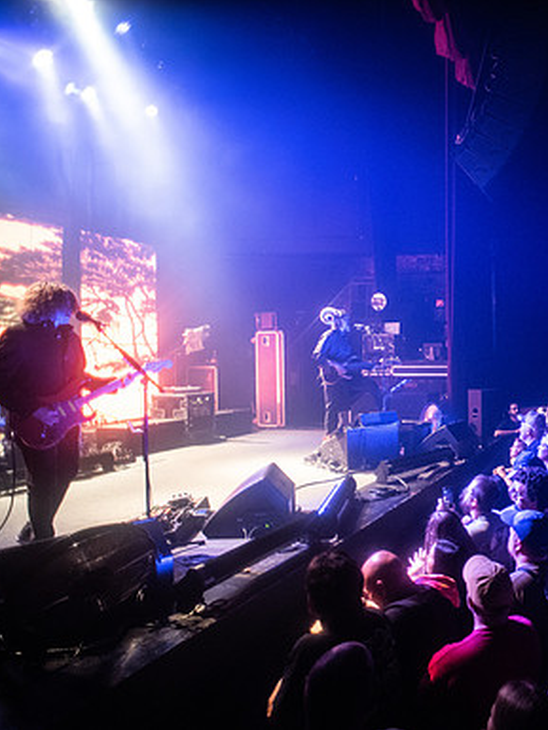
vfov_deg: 61.6
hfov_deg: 42.1
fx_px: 612
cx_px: 542
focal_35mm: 29
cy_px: 365
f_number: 3.2
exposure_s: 1/100
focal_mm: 20
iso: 4000
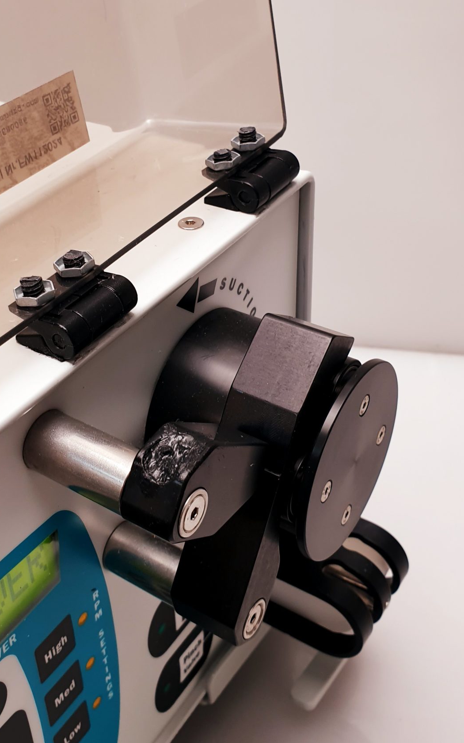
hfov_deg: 30.2
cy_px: 268
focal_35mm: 42
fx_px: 850
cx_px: 143
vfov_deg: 46.7
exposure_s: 1/50
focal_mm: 4.3
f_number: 2.4
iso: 64
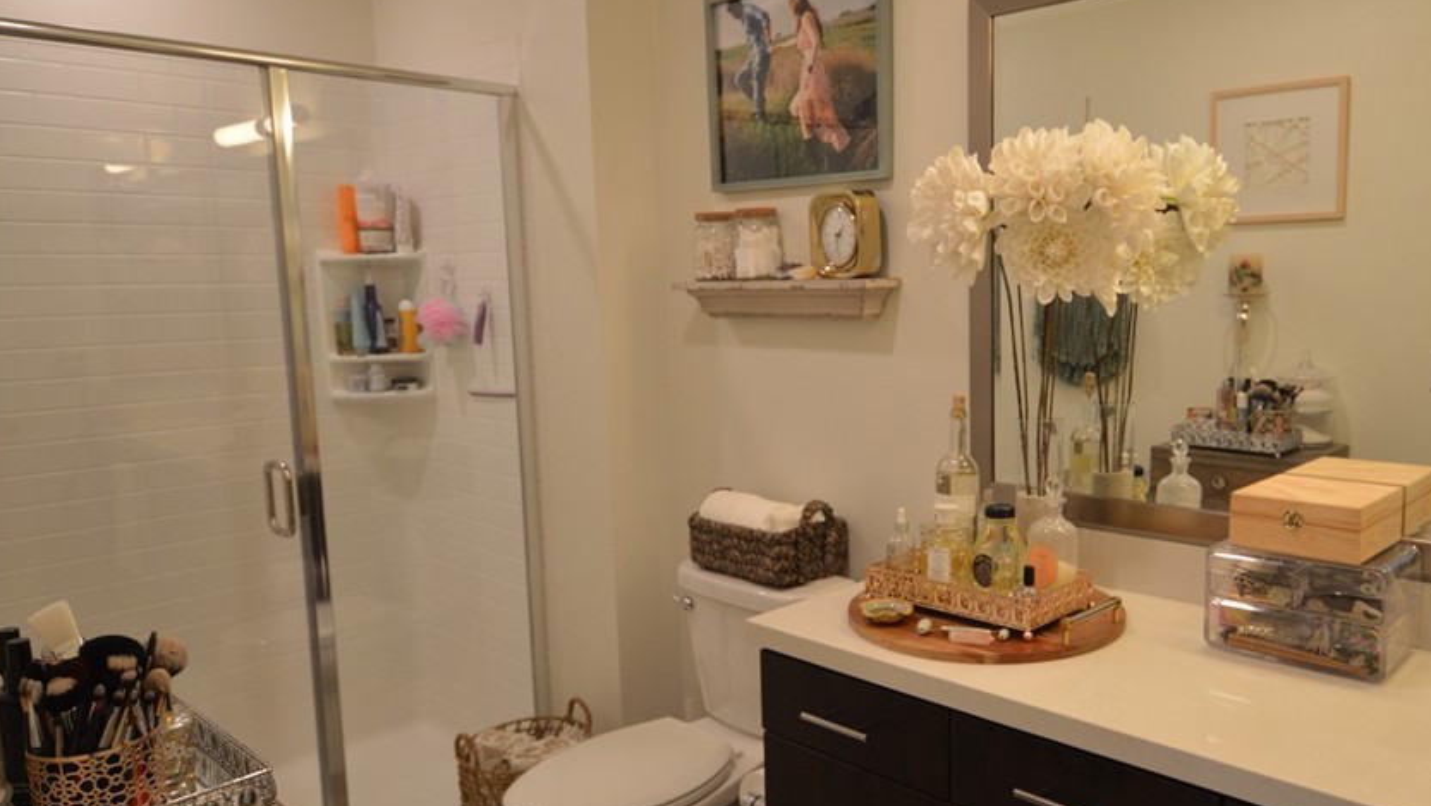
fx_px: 1025
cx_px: 866
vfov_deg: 42.9
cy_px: 438
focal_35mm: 27
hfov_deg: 69.1
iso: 450
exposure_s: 1/60
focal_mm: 14
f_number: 4
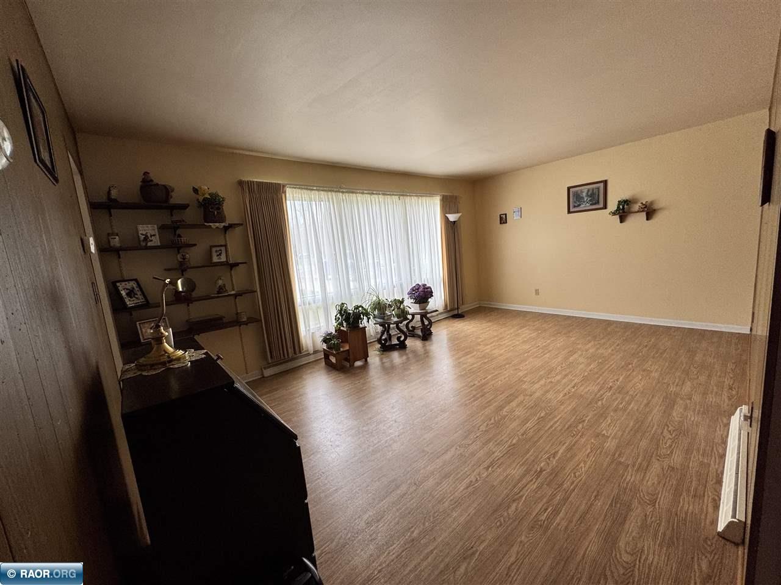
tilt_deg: -7.5
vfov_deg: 85.7
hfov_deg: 102.1
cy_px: 292
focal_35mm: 14
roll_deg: +4.9
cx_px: 390
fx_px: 316
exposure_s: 1/99
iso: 80
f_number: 2.2
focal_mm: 2.22
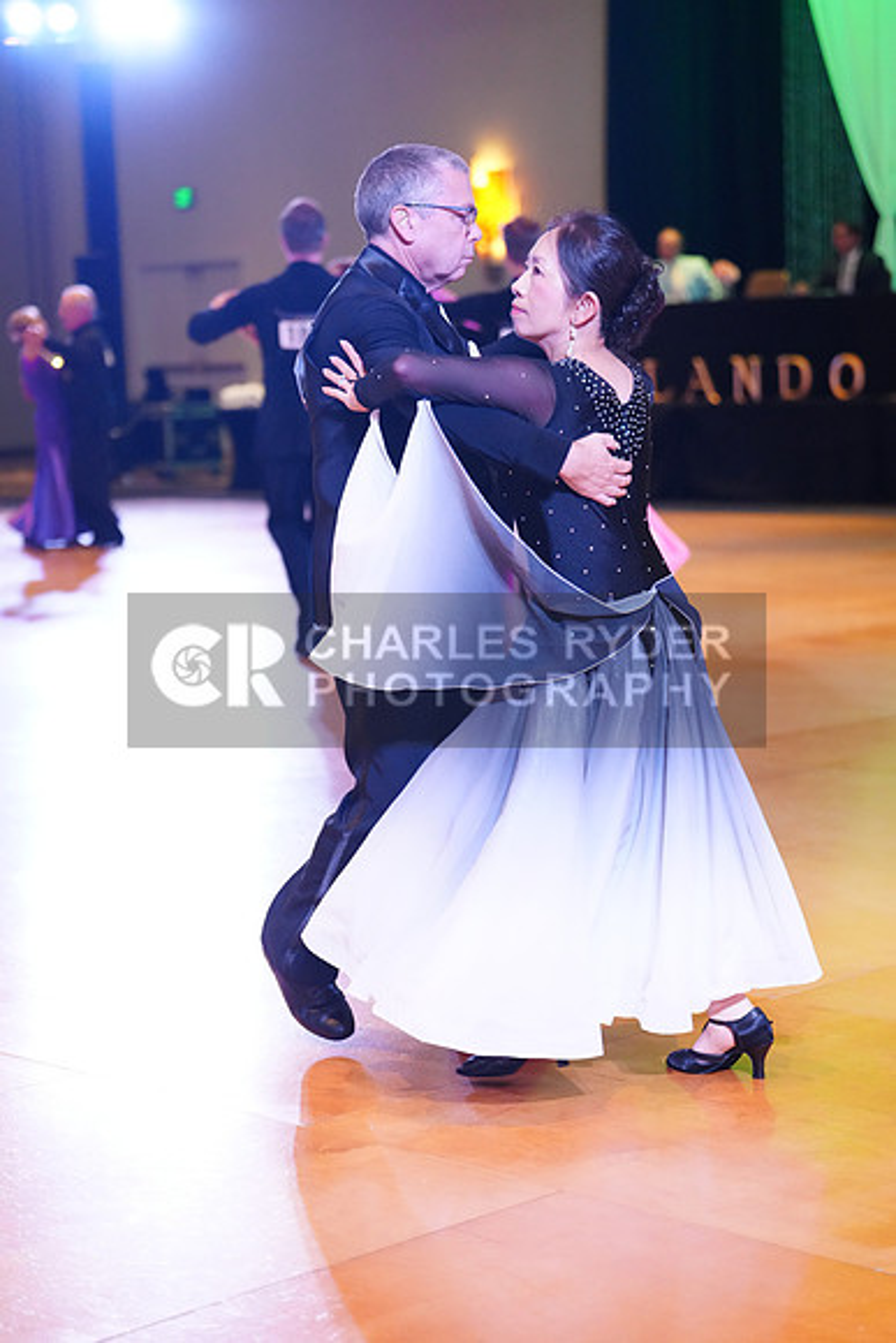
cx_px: 448
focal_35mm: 79
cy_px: 672
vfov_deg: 25.7
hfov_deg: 17.3
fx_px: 2947
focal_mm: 79
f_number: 2.8
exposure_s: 1/400
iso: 5000
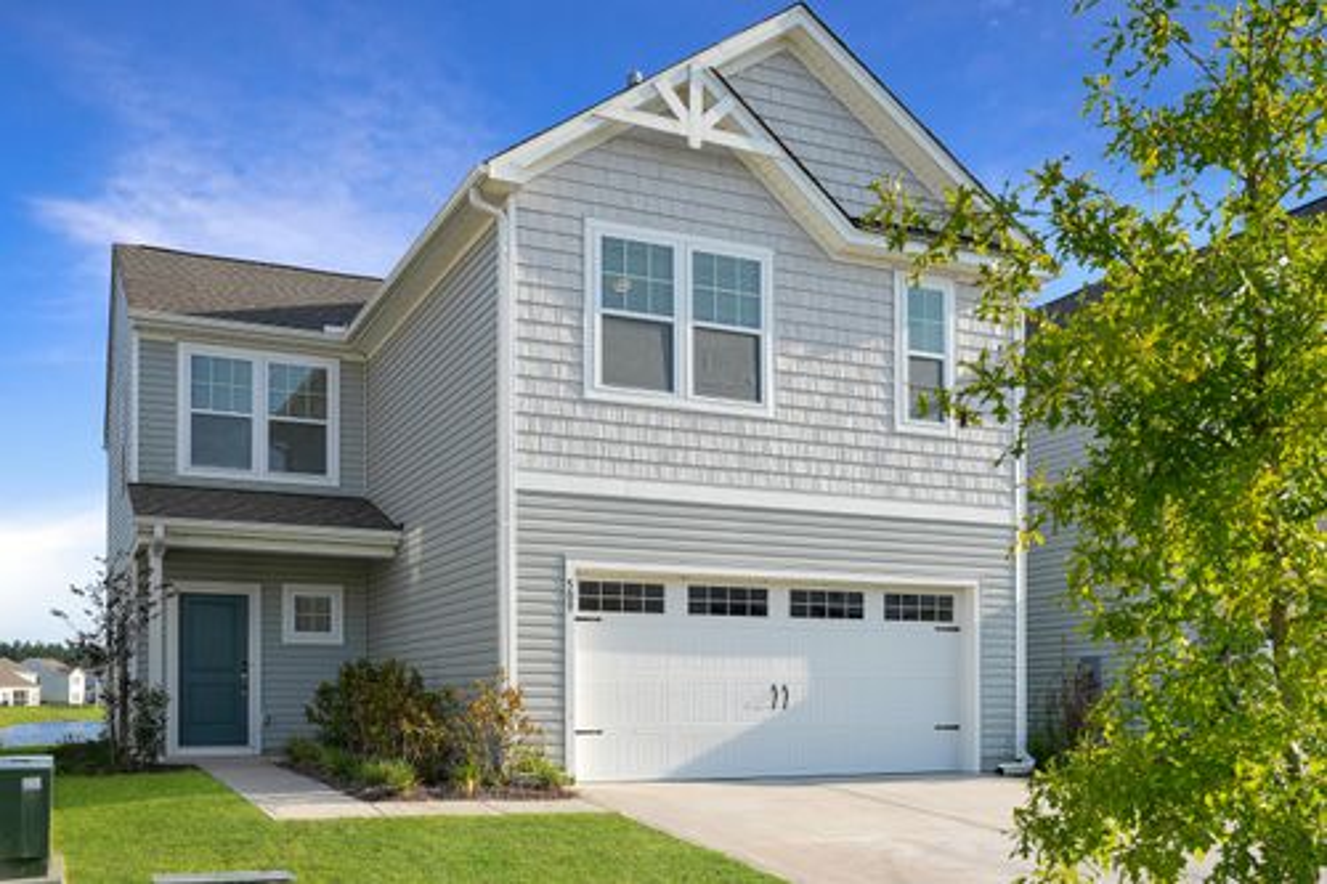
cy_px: 442
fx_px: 1256
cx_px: 664
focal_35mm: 34
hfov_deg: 55.7
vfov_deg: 38.8
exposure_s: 1/250
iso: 80
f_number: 5.6
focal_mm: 34.1
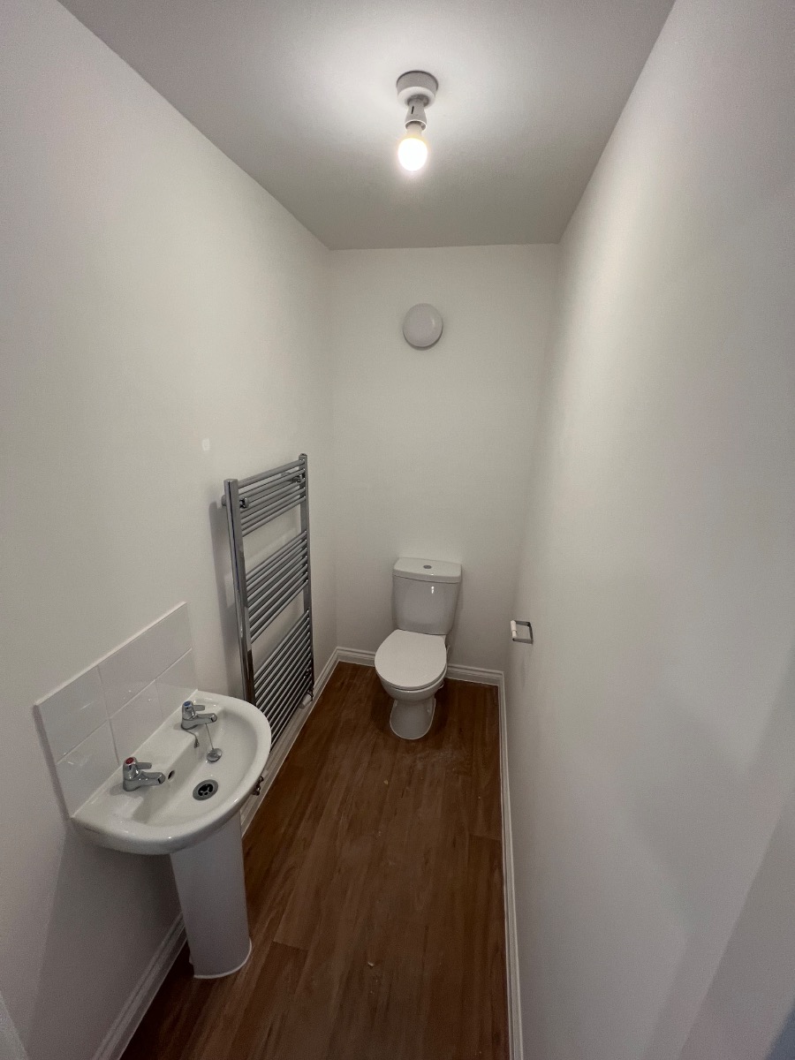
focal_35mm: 13
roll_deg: -0.7
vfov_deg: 106.2
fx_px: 398
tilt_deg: -18.1
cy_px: 530
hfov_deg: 89.9
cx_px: 398
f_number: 1.8
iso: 125
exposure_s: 1/100
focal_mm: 1.57
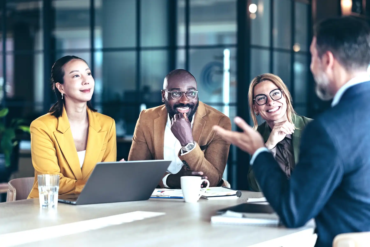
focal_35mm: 85
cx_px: 185
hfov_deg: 23.9
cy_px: 124
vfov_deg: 16.1
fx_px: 874
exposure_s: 1/500
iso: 640
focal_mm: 85
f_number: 1.8
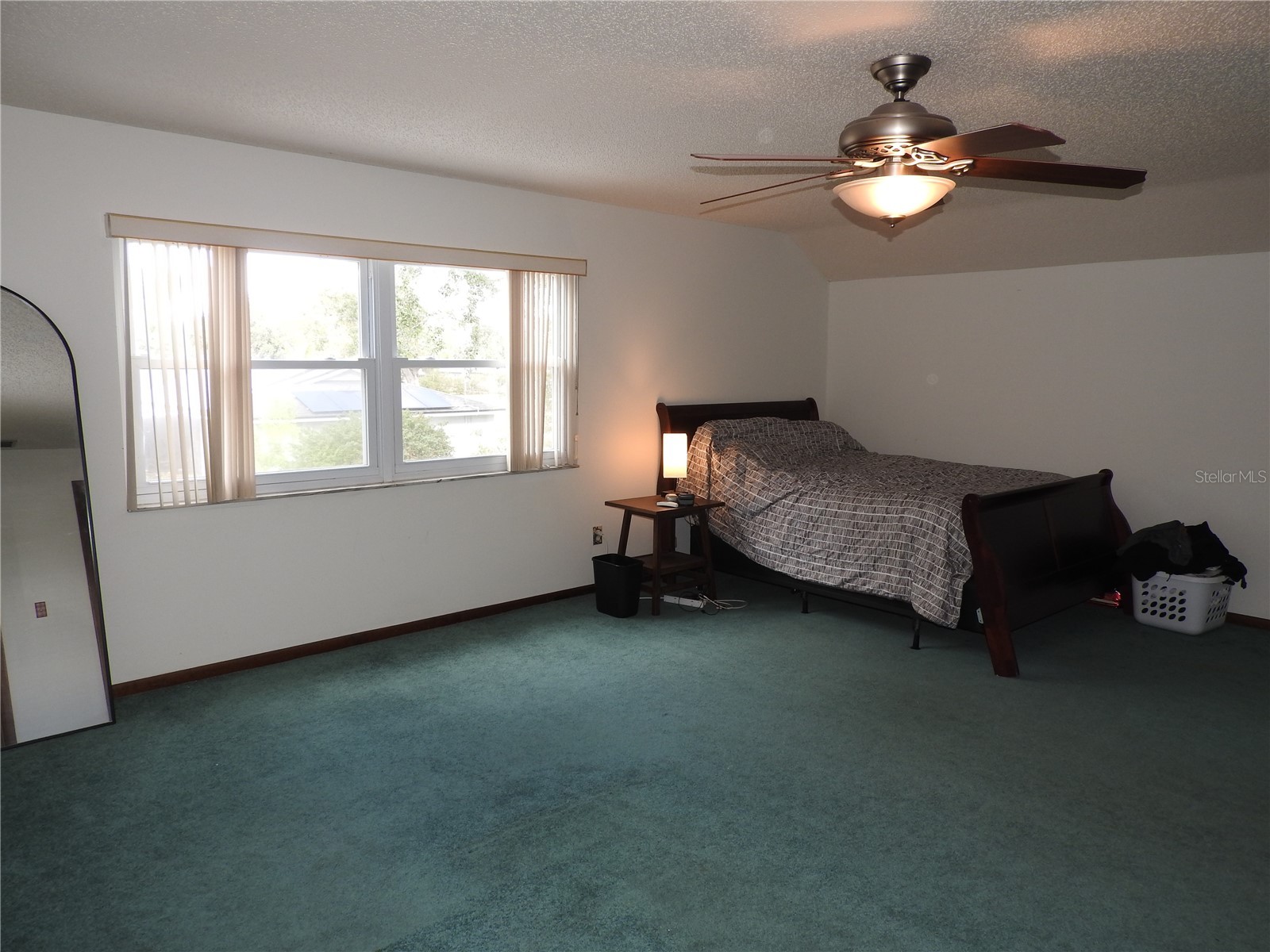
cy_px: 476
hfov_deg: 71.6
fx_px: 881
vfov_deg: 56.8
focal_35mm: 24
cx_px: 635
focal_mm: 4.3
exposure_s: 1/30
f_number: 3.3
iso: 100
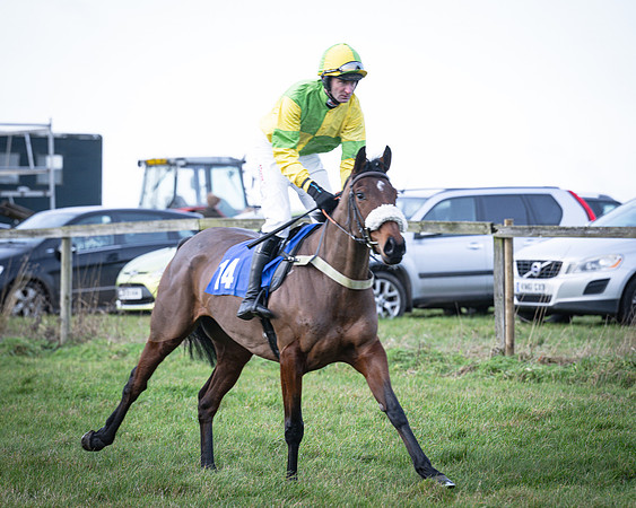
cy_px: 276
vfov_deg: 7.0
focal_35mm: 220
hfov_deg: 8.8
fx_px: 4142
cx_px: 290
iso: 400
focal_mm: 150
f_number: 4
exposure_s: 1/800
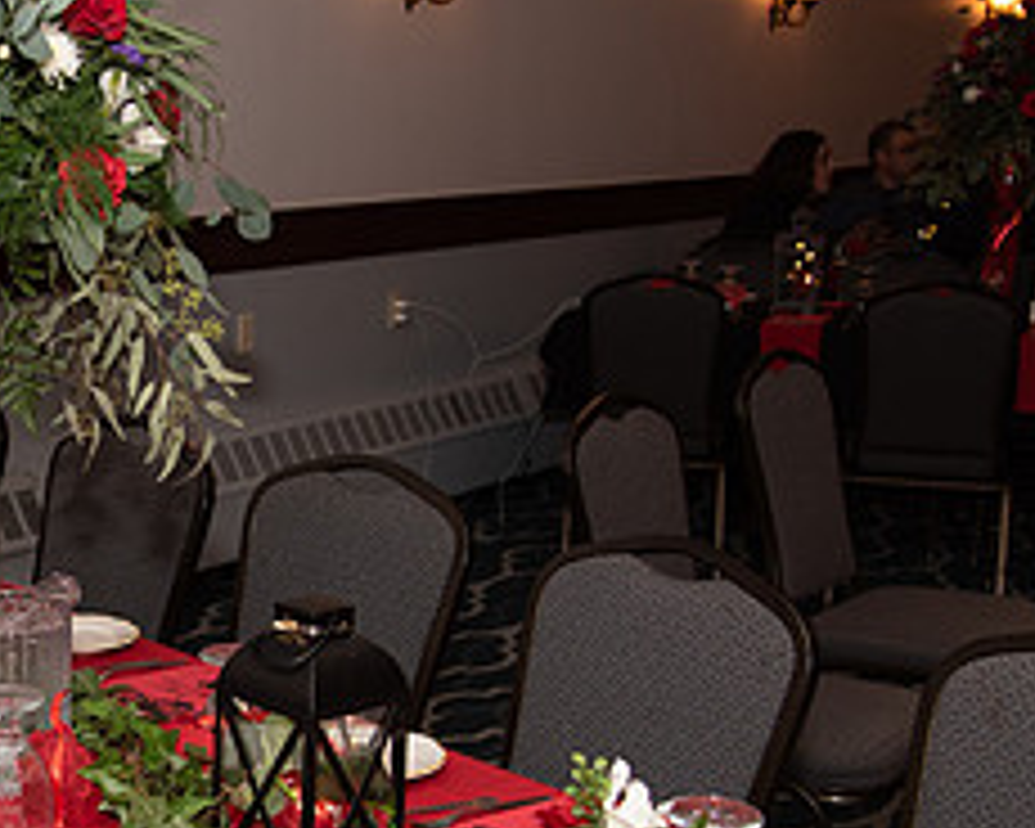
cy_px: 520
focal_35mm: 64
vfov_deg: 23.8
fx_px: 1960
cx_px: 50
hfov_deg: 28.1
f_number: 4
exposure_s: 1/200
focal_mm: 27
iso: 800
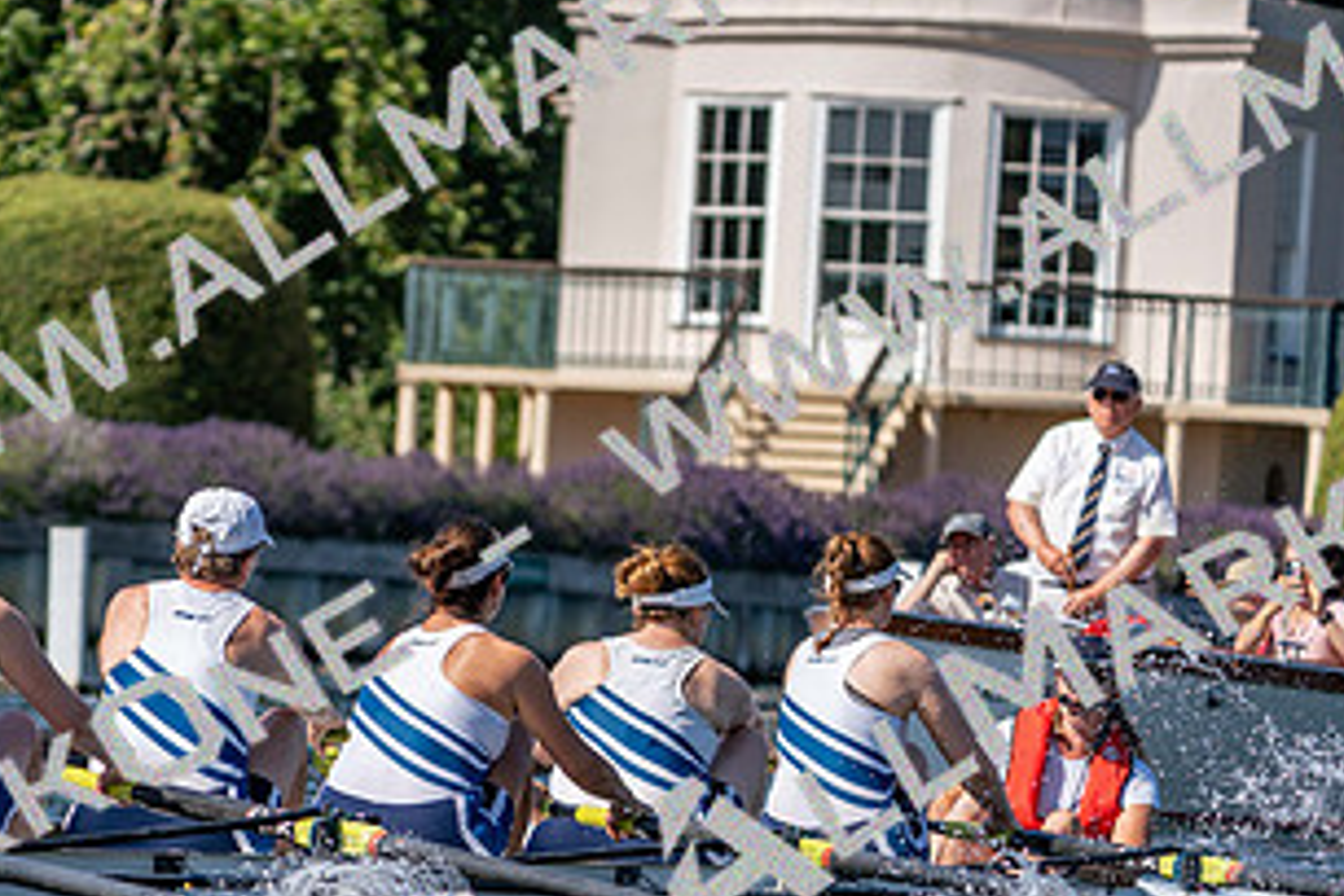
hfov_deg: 5.4
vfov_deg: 3.6
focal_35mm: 379
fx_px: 14148
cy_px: 569
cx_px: 281
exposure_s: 1/1600
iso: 160
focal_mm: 200
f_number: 5.6
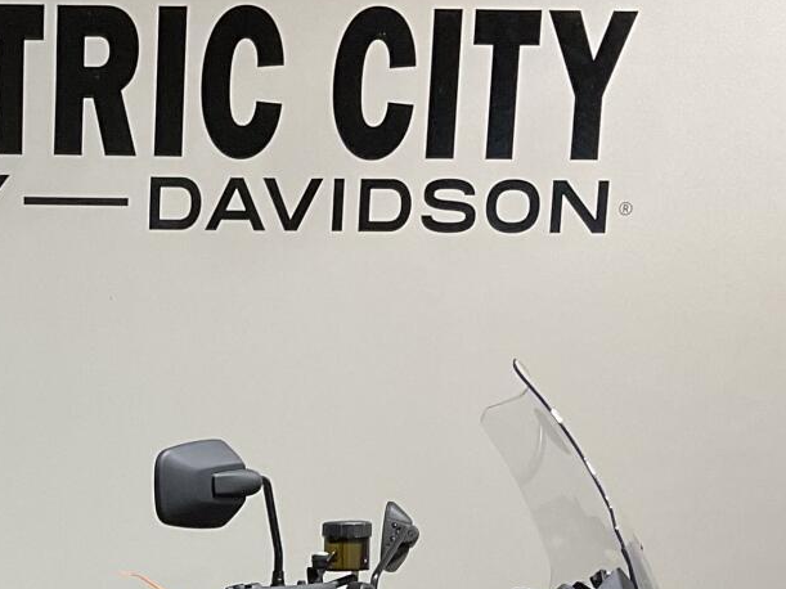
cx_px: -5
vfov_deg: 14.7
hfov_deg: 20.0
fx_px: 2157
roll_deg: -1.1
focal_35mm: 95
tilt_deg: -12.9
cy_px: 824
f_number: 1.8
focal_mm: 3
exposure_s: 1/60
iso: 80
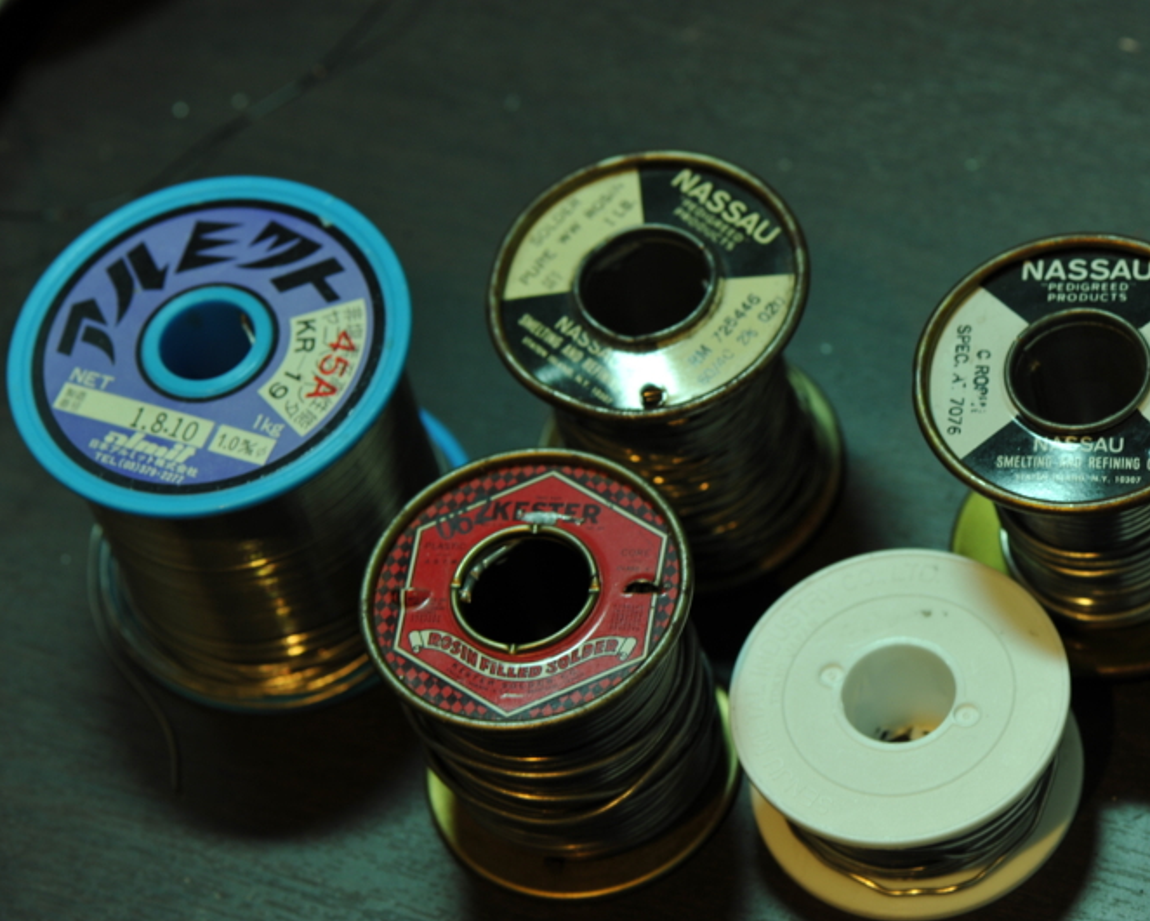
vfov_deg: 13.0
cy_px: 460
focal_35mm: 119
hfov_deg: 16.1
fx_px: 4051
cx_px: 665
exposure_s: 1/25
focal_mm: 105
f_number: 8
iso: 800
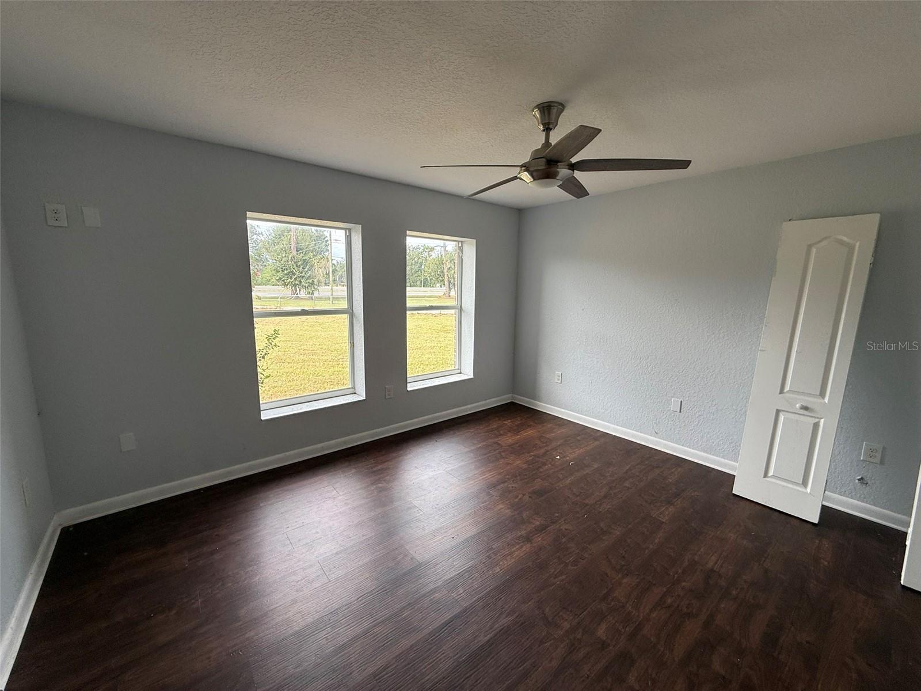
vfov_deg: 85.7
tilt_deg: -8.8
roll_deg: -0.8
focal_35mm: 14
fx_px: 372
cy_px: 346
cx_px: 460
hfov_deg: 102.1
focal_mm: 2.22
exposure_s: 1/160
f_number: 2.2
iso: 50
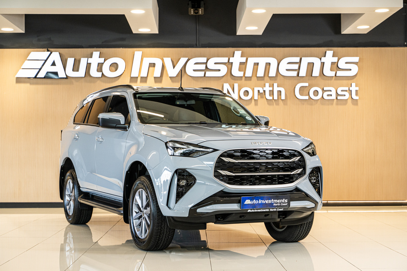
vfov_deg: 22.3
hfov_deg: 32.9
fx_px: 690
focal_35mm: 61
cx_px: 204
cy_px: 136
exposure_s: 1/125
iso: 640
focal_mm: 61
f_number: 4.5
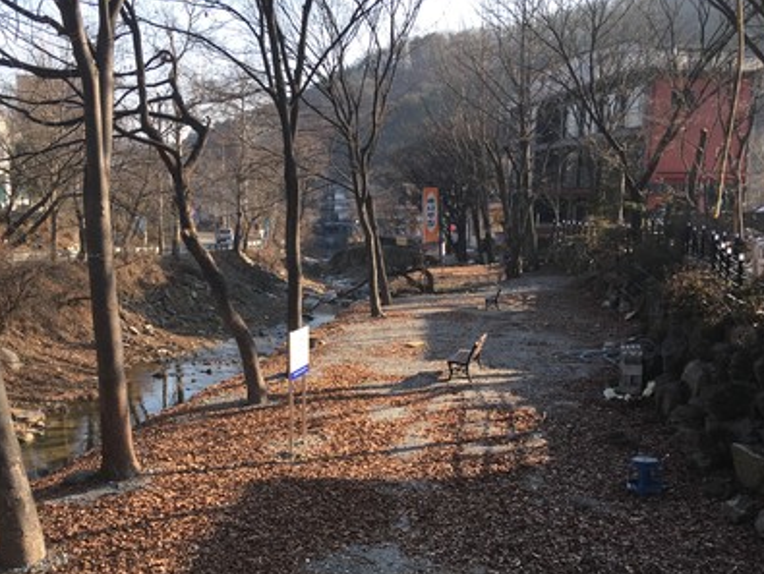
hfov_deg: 42.9
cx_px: 354
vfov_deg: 32.7
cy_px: 375
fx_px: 972
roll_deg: -0.8
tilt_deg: -10.9
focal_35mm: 44
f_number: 2.2
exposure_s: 1/420
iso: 25
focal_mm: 4.15
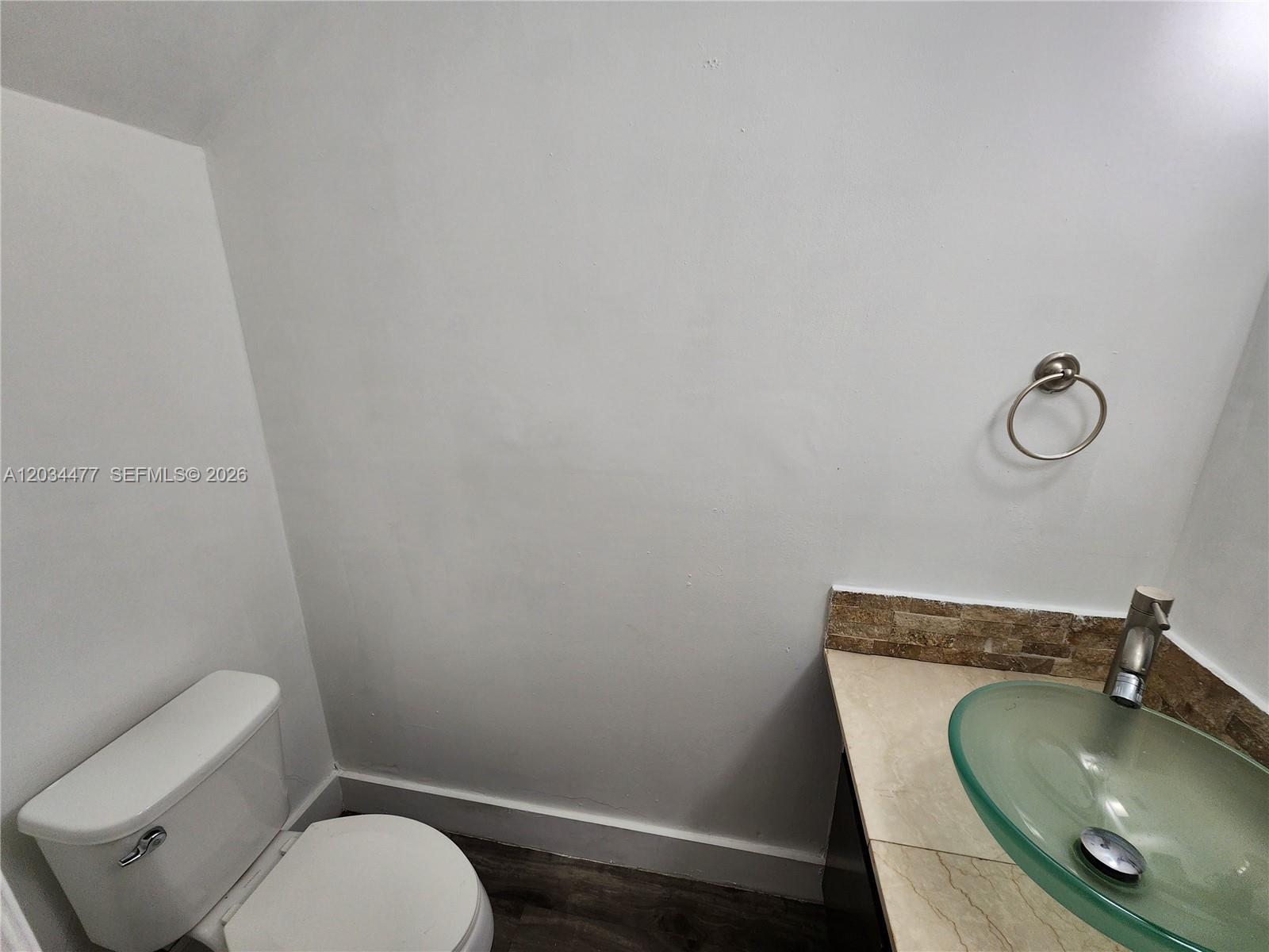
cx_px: 634
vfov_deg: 89.9
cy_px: 476
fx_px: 477
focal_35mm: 13
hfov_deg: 106.2
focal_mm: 2.2
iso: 100
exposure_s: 1/60
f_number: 2.2
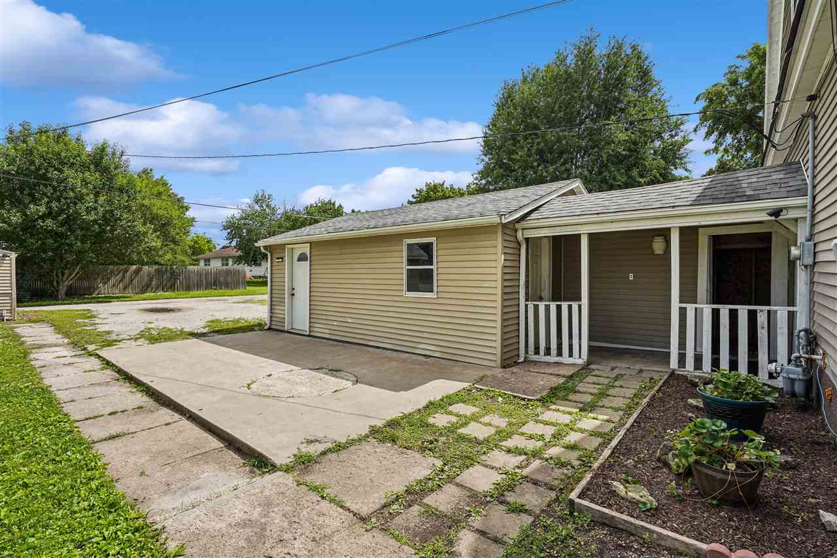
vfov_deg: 73.7
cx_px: 418
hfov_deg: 96.7
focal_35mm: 16
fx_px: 372
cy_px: 279
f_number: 9
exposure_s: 1/800
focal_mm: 16
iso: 400
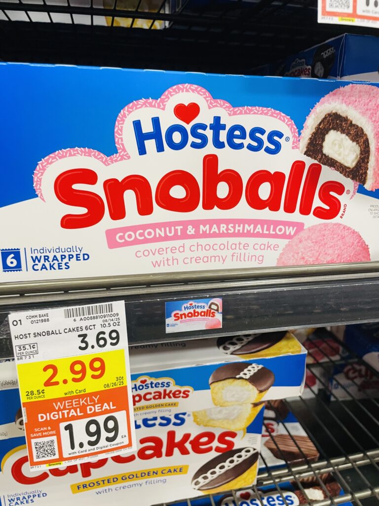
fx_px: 380
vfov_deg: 67.3
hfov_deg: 53.1
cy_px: 253
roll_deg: -1.0
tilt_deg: -18.5
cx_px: 190
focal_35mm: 26
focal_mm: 4.2
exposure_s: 1/42
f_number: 1.6
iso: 100
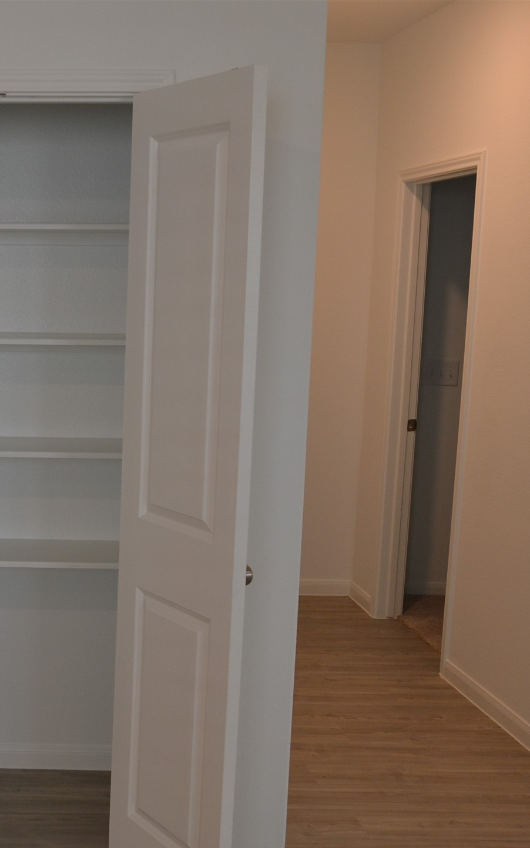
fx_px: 1064
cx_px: -68
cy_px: 425
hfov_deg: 25.7
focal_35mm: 46
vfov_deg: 43.5
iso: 400
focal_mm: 20
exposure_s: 1/60
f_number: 4
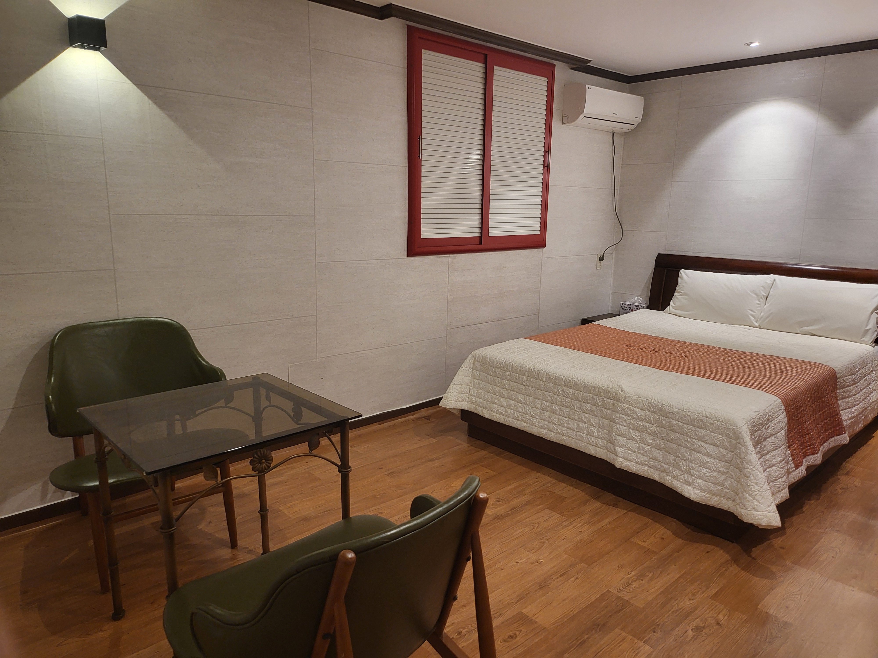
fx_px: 609
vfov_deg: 56.8
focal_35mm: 24
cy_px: 329
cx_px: 439
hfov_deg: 71.6
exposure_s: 1/60
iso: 200
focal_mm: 5
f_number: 1.8
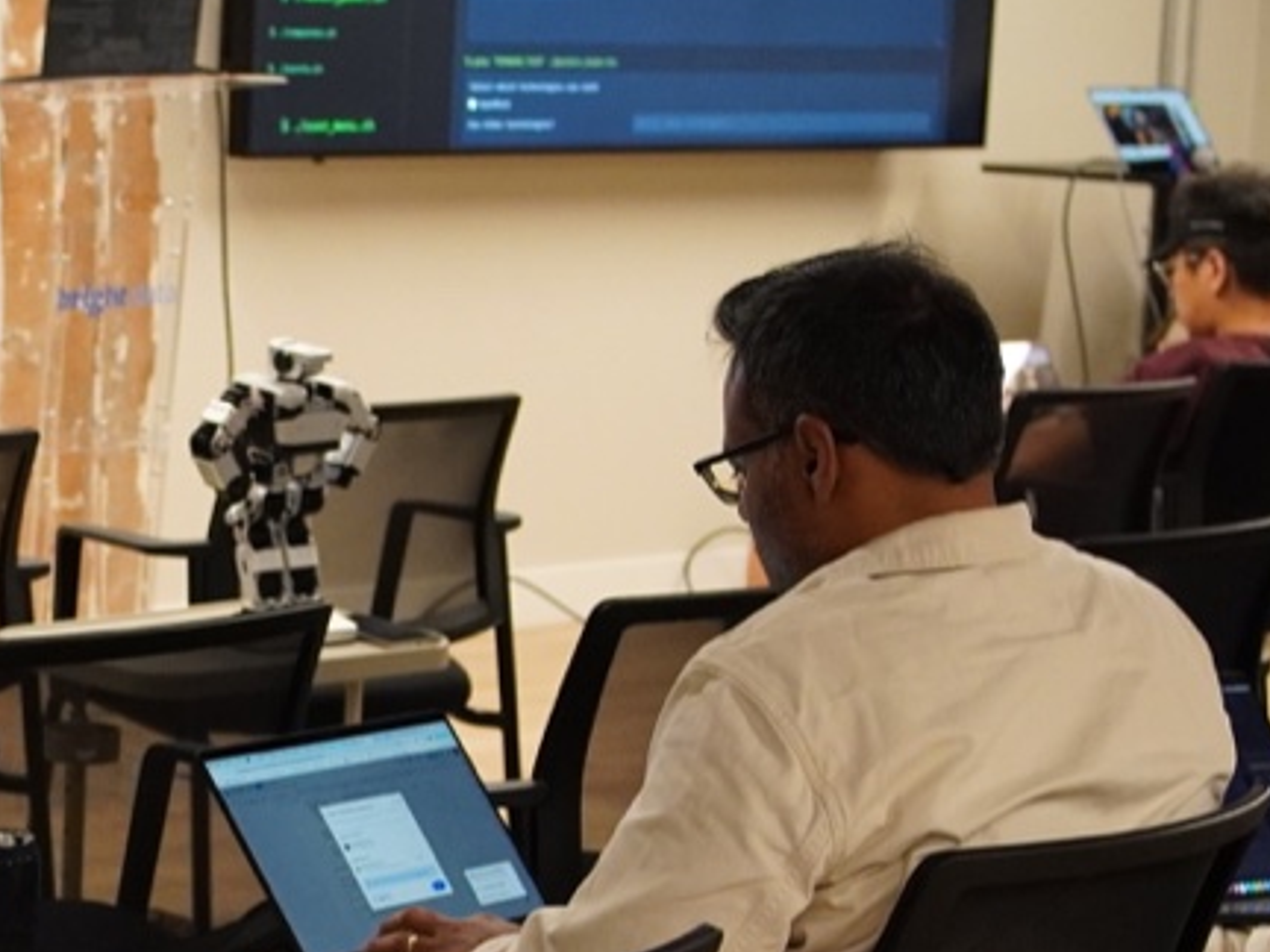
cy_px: 733
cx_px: 3
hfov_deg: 17.8
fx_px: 3946
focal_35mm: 108
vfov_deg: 13.7
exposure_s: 1/160
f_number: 2.8
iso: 1600
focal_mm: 23
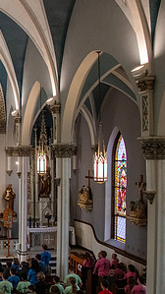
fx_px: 444
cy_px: 158
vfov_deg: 36.6
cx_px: -89
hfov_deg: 18.4
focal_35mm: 57
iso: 4000
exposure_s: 1/160
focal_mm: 28
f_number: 7.1
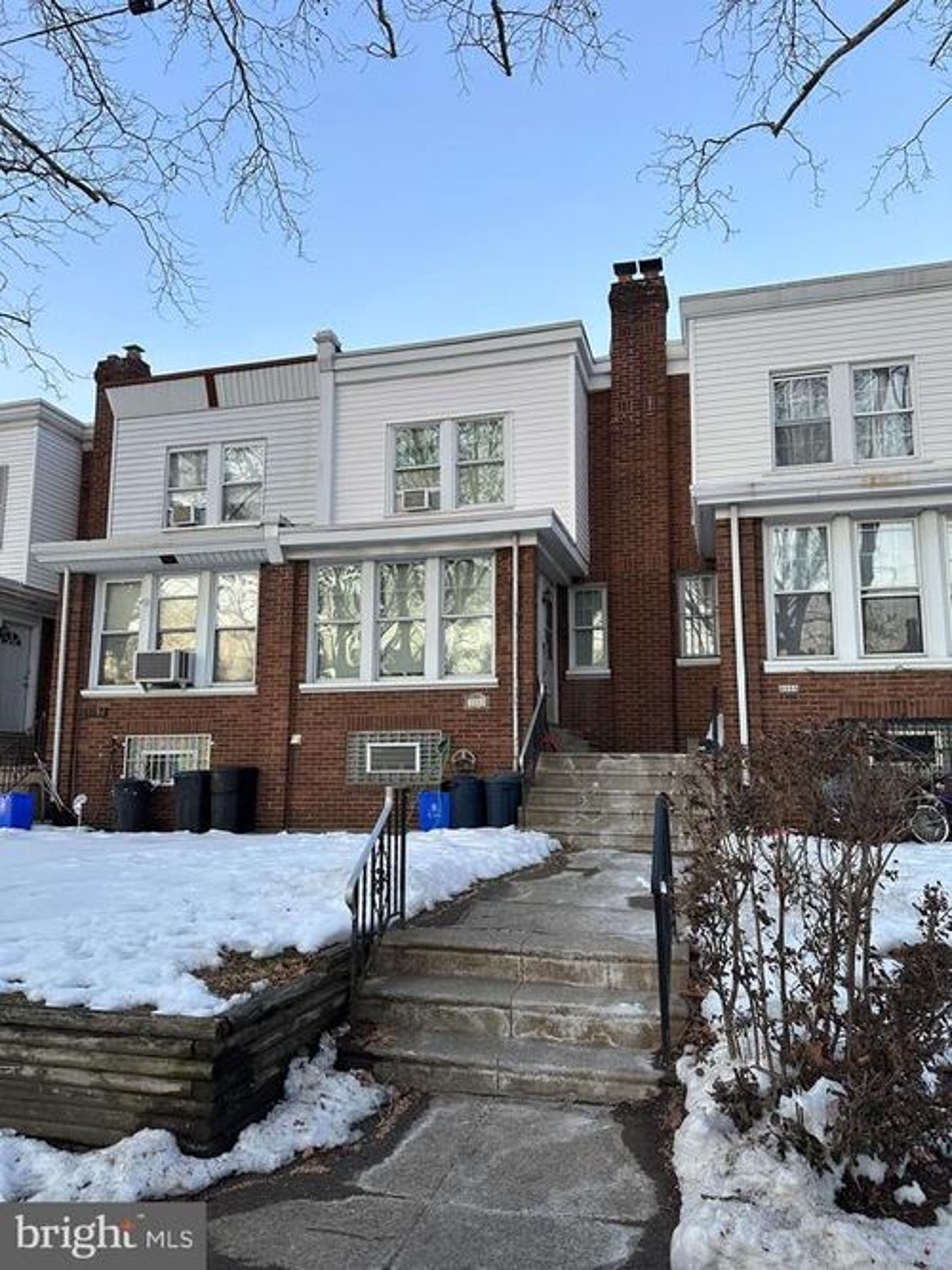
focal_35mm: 24
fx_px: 880
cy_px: 635
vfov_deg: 71.6
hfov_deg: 56.8
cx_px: 476
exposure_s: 1/121
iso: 125
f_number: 1.78
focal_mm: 6.86
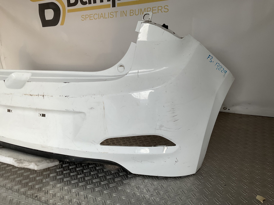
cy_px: 102
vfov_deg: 48.2
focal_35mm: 29
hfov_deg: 61.7
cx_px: 137
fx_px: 230
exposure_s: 1/120
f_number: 1.8
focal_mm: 3
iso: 32
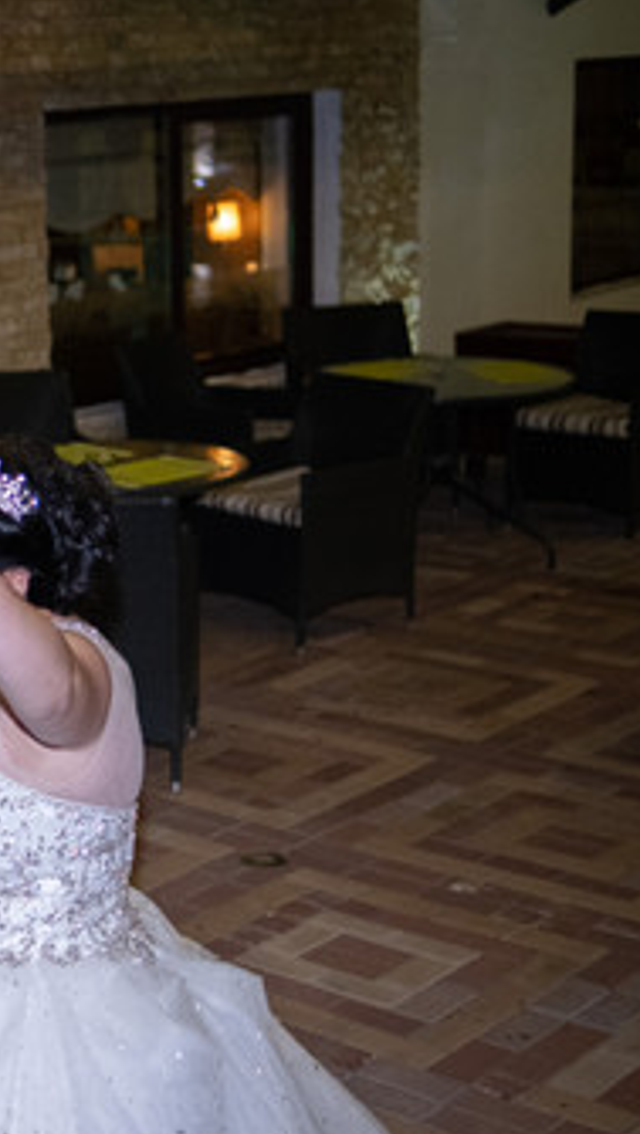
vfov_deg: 30.1
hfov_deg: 15.7
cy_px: 526
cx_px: -356
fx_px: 2107
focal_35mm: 70
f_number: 1.4
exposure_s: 1/125
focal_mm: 23
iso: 1000
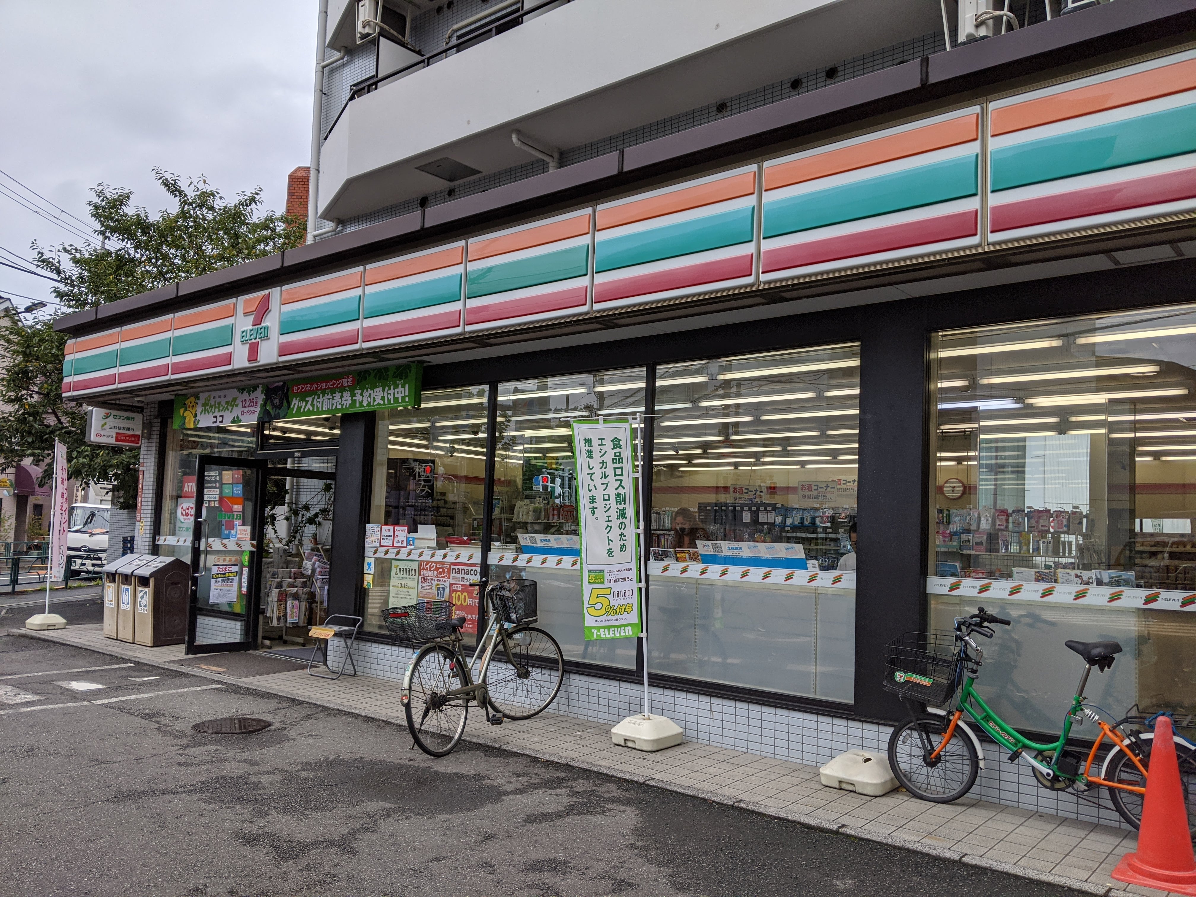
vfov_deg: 51.4
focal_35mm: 27
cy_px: 448
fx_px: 933
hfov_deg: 65.3
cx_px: 598
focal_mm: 4.44
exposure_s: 1/1675
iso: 60
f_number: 1.8
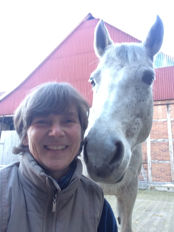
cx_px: 87
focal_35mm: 31
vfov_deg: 58.4
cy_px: 116
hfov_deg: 45.4
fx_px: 208
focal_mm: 2.15
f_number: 2.4
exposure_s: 1/33
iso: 80
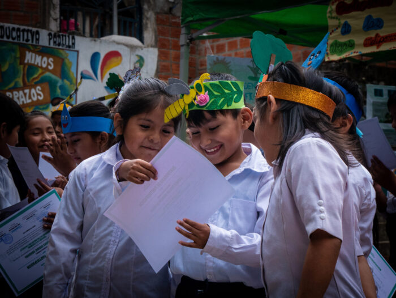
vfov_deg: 16.1
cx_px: 198
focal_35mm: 92
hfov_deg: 21.3
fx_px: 1053
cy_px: 149
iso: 800
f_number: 8
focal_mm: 46
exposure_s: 1/500
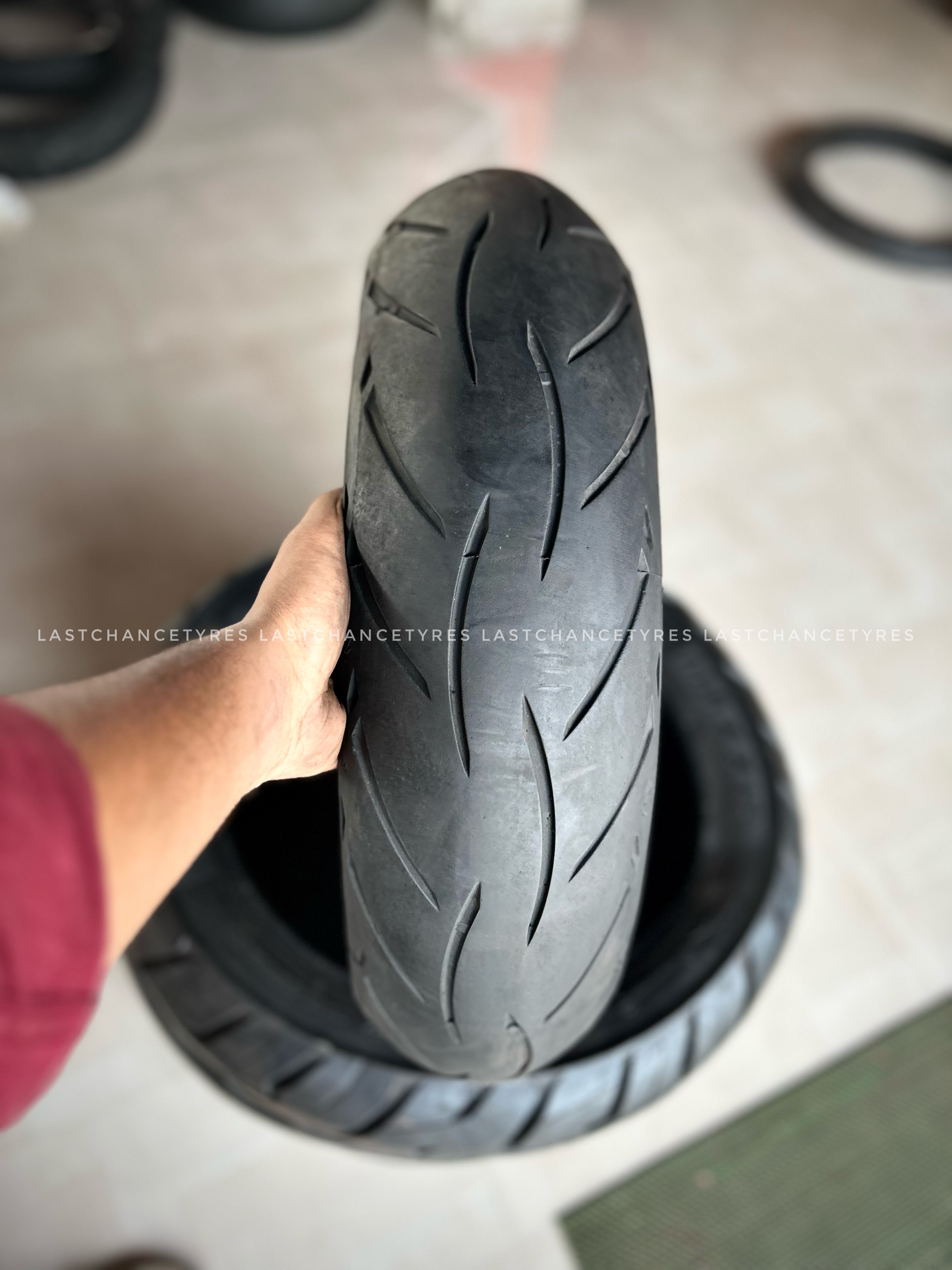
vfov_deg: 67.3
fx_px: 953
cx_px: 476
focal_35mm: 26
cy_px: 635
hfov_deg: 53.1
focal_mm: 5.7
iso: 125
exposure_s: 1/121
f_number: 1.5
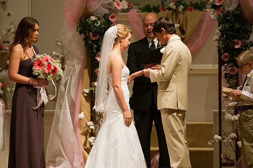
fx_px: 1559
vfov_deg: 6.2
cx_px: 127
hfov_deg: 9.3
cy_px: 82
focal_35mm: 222
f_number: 3.5
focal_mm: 200
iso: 1600
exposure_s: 1/125
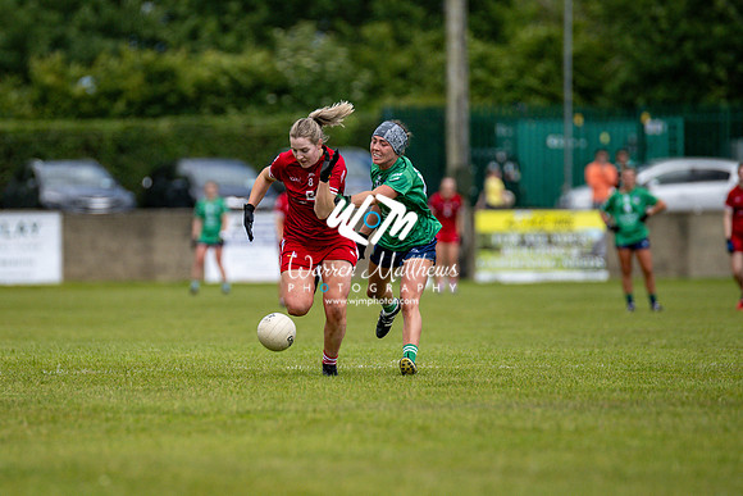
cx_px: 247
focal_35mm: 437
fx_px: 9015
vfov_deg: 3.2
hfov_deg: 4.7
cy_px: 247
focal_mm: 300
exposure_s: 1/6400
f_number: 2.8
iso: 360
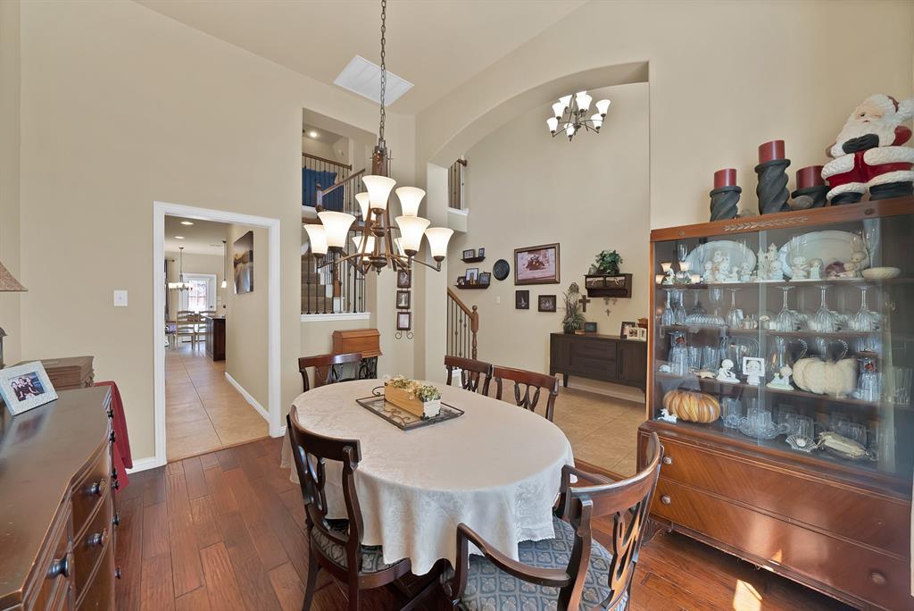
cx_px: 457
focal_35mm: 12
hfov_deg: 112.6
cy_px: 306
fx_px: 305
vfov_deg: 90.1
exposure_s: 1/8
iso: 640
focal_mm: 12
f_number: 9
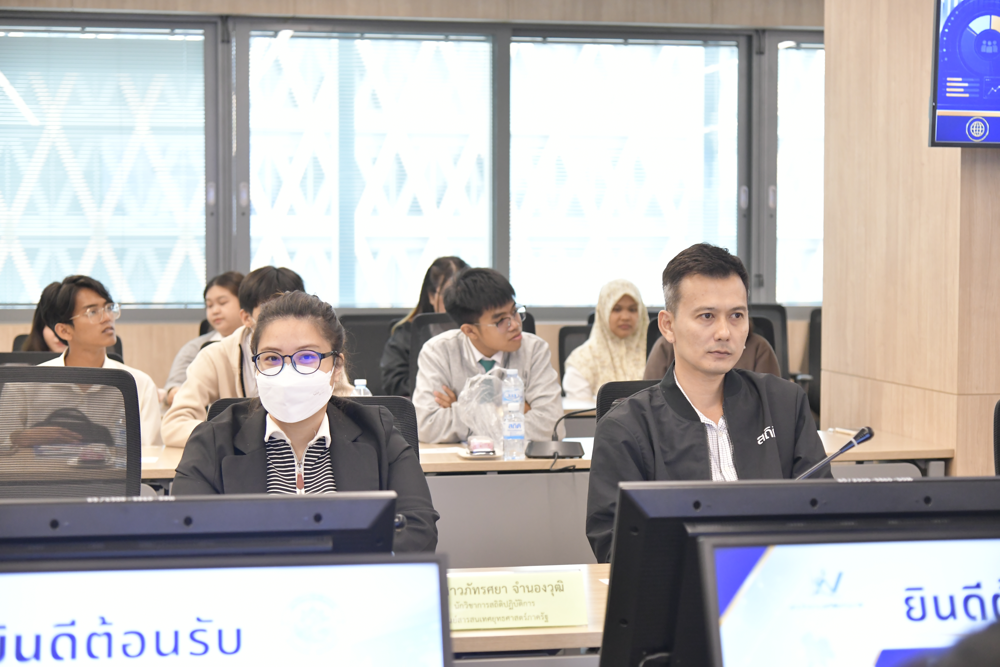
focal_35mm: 65
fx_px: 1805
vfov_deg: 20.9
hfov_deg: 31.0
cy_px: 334
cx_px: 500
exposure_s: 1/125
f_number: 4.5
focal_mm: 65
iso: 3200
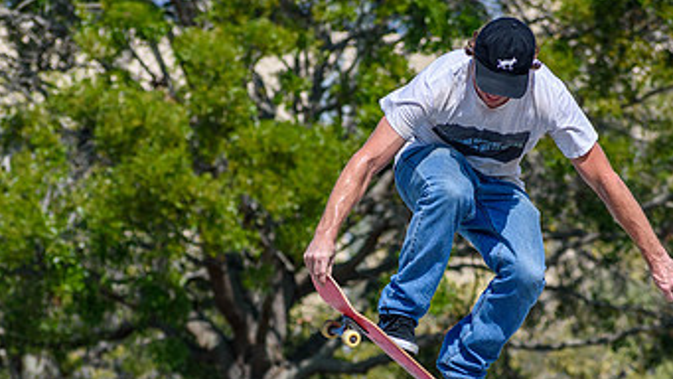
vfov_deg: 2.6
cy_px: 331
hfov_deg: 4.7
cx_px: 314
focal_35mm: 463
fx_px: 8264
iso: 200
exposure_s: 1/2000
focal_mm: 170
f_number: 5.6
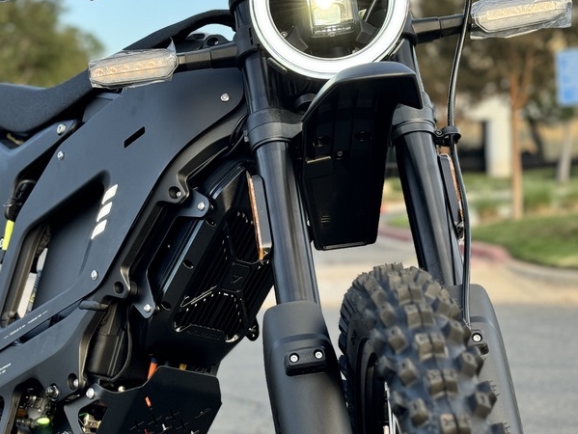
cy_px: 206
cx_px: 183
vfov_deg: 18.0
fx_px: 1370
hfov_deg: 23.7
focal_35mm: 82
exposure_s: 1/275
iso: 64
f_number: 1.78
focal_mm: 6.76
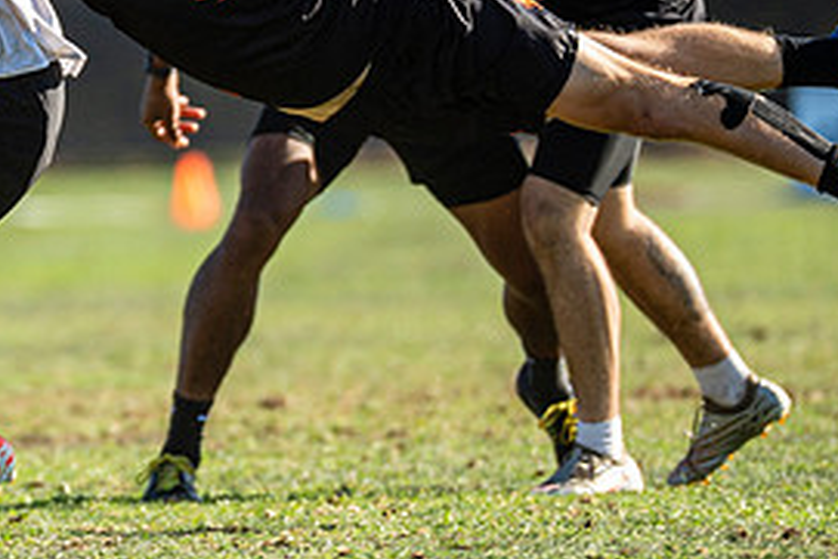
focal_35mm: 1147
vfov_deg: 1.2
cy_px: -31
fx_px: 26713
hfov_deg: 1.8
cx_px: -97
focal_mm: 300
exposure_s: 1/1250
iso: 140
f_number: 3.2
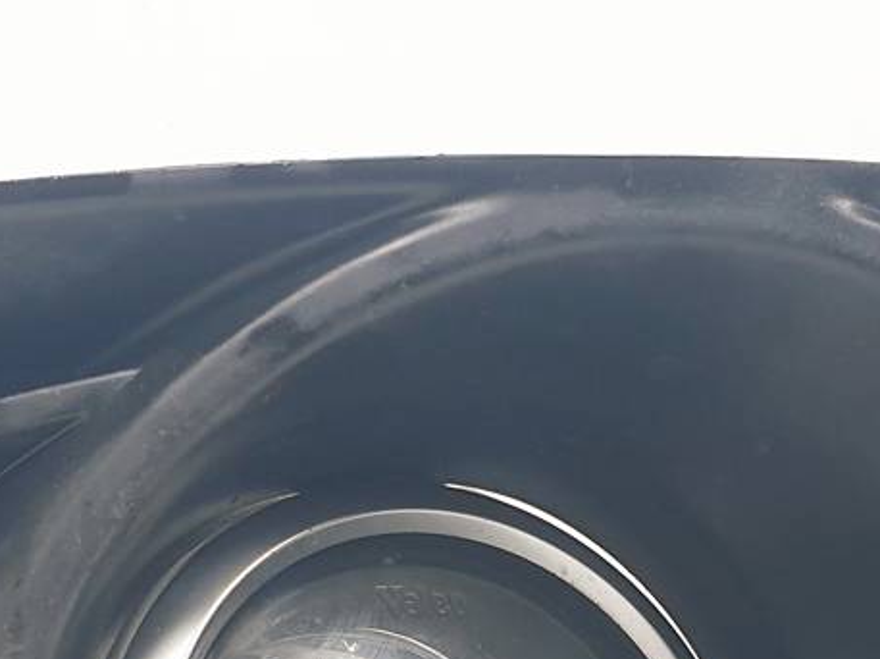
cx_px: 635
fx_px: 2083
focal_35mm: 82
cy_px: 680
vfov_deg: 17.5
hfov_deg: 23.7
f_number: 2.4
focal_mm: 4.3
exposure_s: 1/179
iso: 50
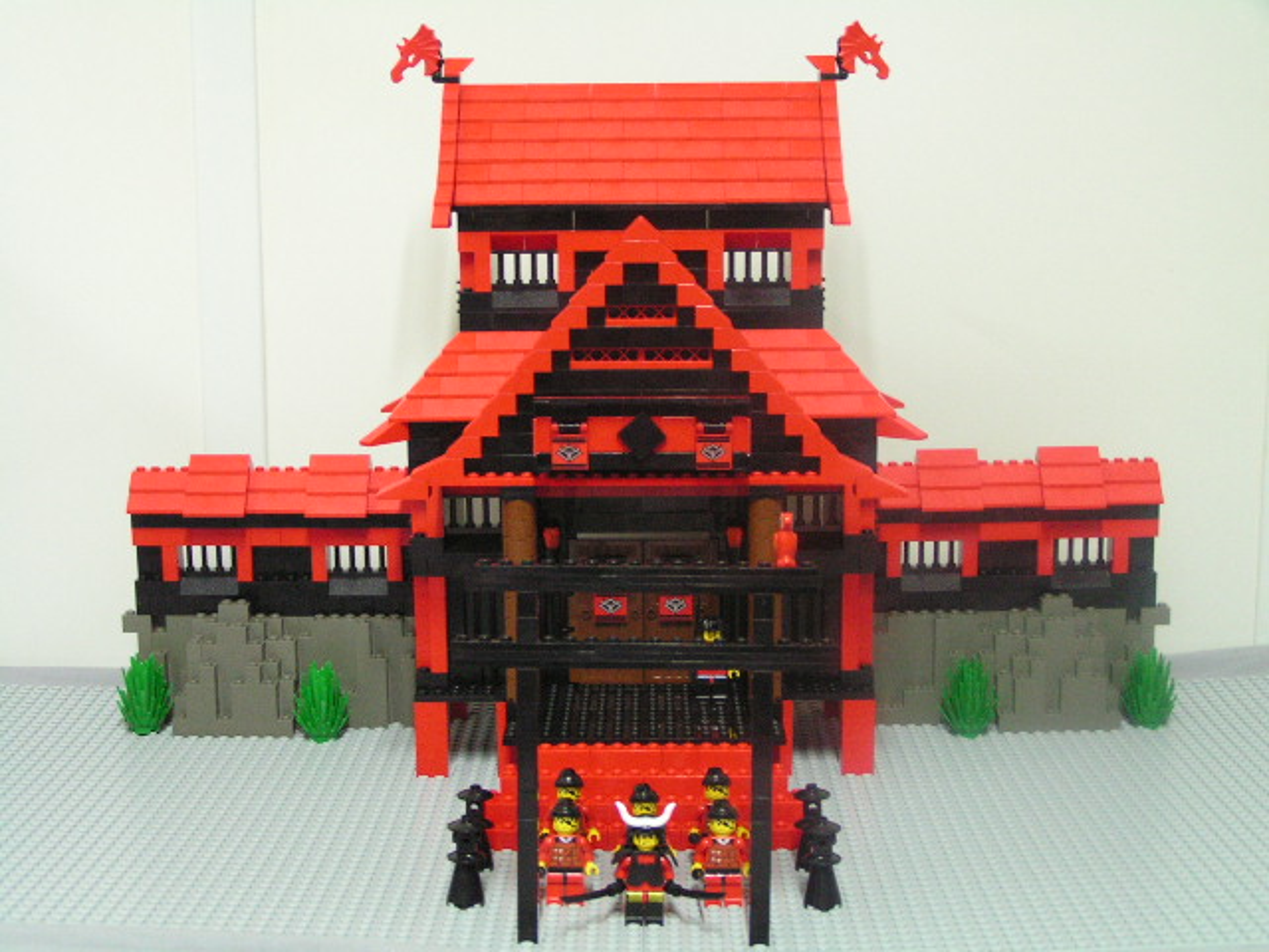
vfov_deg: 27.0
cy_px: 476
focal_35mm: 54
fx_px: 1980
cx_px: 634
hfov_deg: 35.5
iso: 200
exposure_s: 1/3
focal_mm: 9
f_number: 3.2
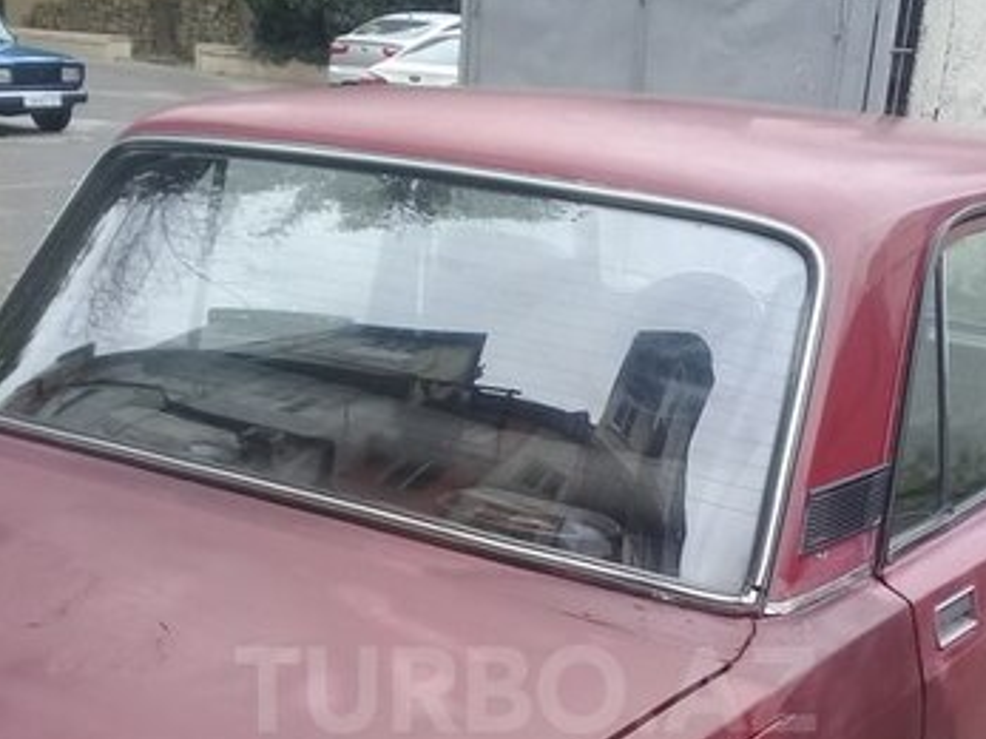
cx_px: 526
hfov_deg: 32.7
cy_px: 689
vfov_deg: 24.0
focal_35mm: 59
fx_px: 1680
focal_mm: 3.3
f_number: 2.2
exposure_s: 1/117
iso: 50
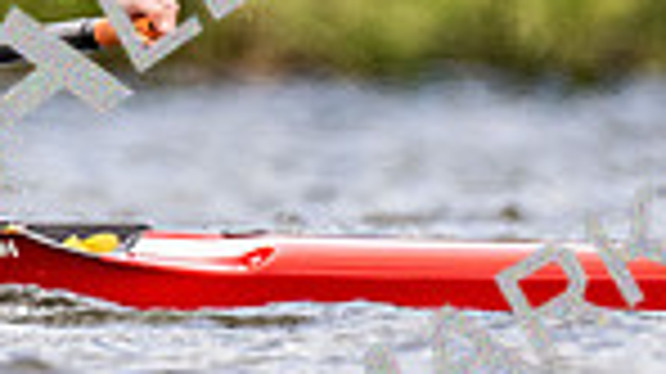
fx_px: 65170
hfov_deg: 0.6
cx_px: -436
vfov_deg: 0.3
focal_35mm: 3693
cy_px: -225
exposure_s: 1/2500
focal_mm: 600
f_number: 4
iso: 800
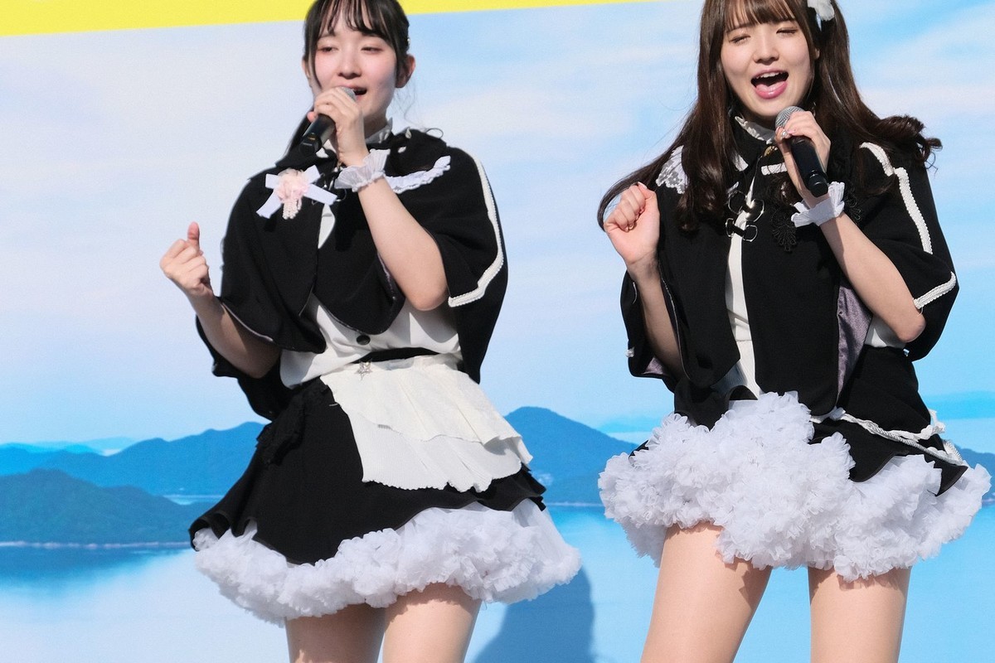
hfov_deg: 17.3
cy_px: 332
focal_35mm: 118
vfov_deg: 11.6
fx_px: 3261
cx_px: 498
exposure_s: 1/2500
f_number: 5.6
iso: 640
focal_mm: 78.7
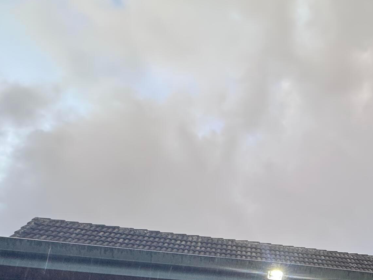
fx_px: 399
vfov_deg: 32.1
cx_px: 355
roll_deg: +0.7
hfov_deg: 44.3
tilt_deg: +11.6
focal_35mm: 37
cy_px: 337
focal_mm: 2.22
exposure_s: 1/120
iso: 100
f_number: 2.2
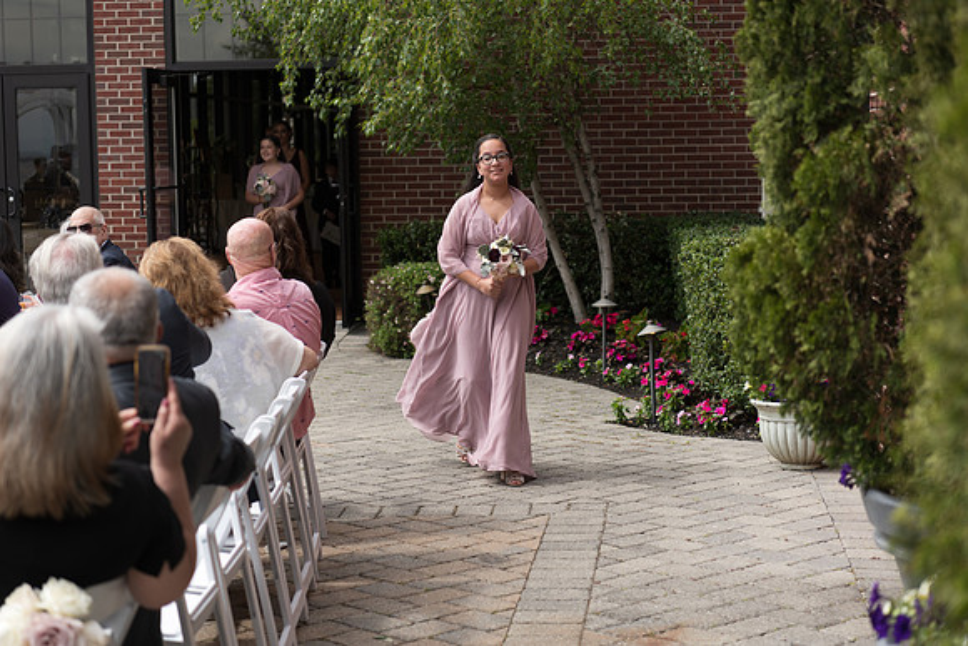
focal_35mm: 70
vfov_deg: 19.5
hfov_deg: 28.8
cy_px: 323
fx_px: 1883
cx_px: 484
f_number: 2.8
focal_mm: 70
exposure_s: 1/640
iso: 64
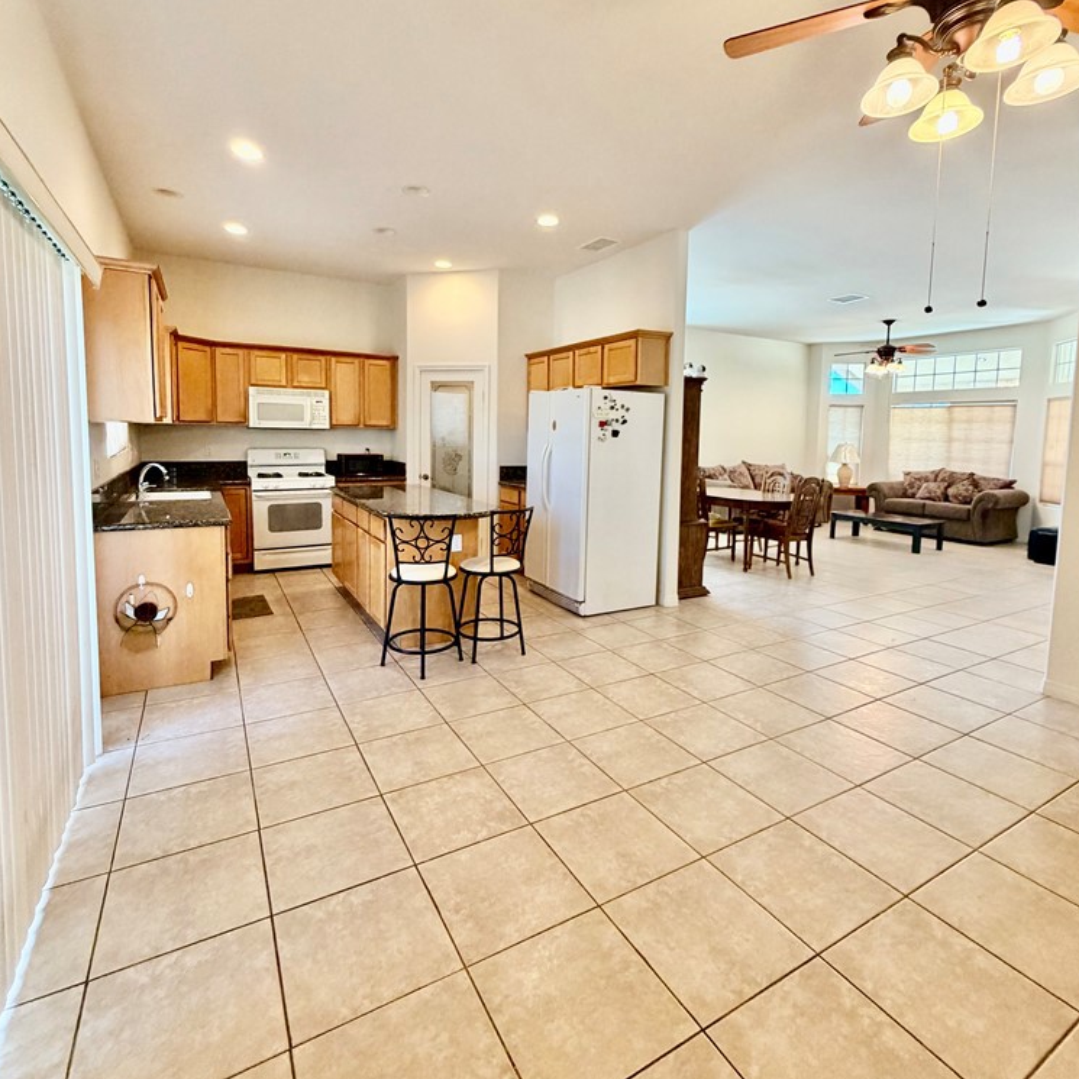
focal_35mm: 17
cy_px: 487
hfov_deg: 84.0
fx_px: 600
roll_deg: -1.1
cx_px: 545
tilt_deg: -4.8
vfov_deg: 83.7
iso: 250
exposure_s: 1/60
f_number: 2.2
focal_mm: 2.22
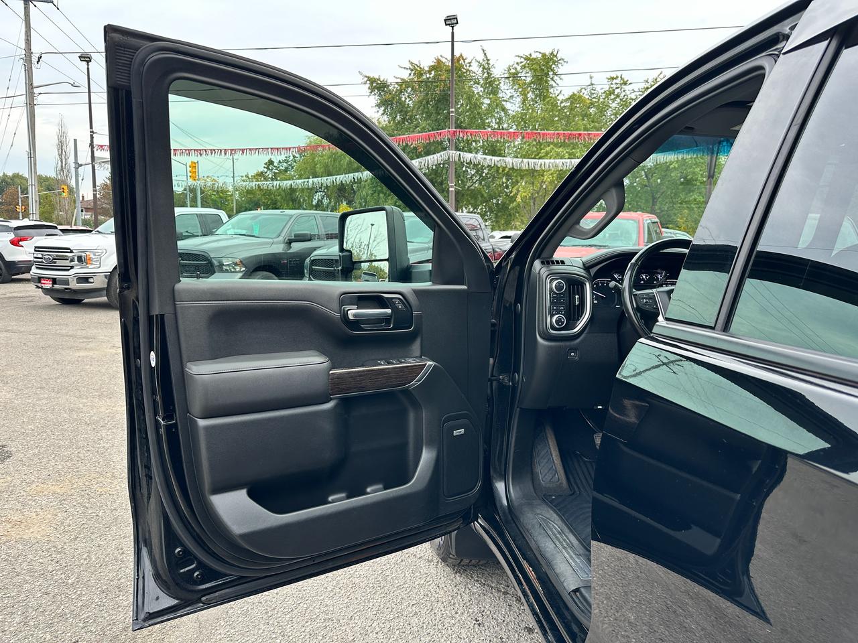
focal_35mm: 24
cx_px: 429
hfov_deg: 71.6
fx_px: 595
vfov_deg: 56.8
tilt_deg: -10.0
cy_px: 322
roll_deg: -1.9
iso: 80
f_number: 1.78
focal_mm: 6.86
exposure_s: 1/121
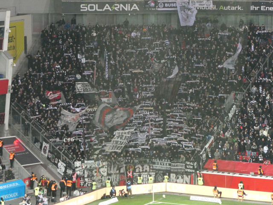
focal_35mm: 160
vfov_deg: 9.3
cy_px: 102
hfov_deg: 12.3
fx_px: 1262
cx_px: 136
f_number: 5.5
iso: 1600
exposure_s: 1/80
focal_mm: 28.7
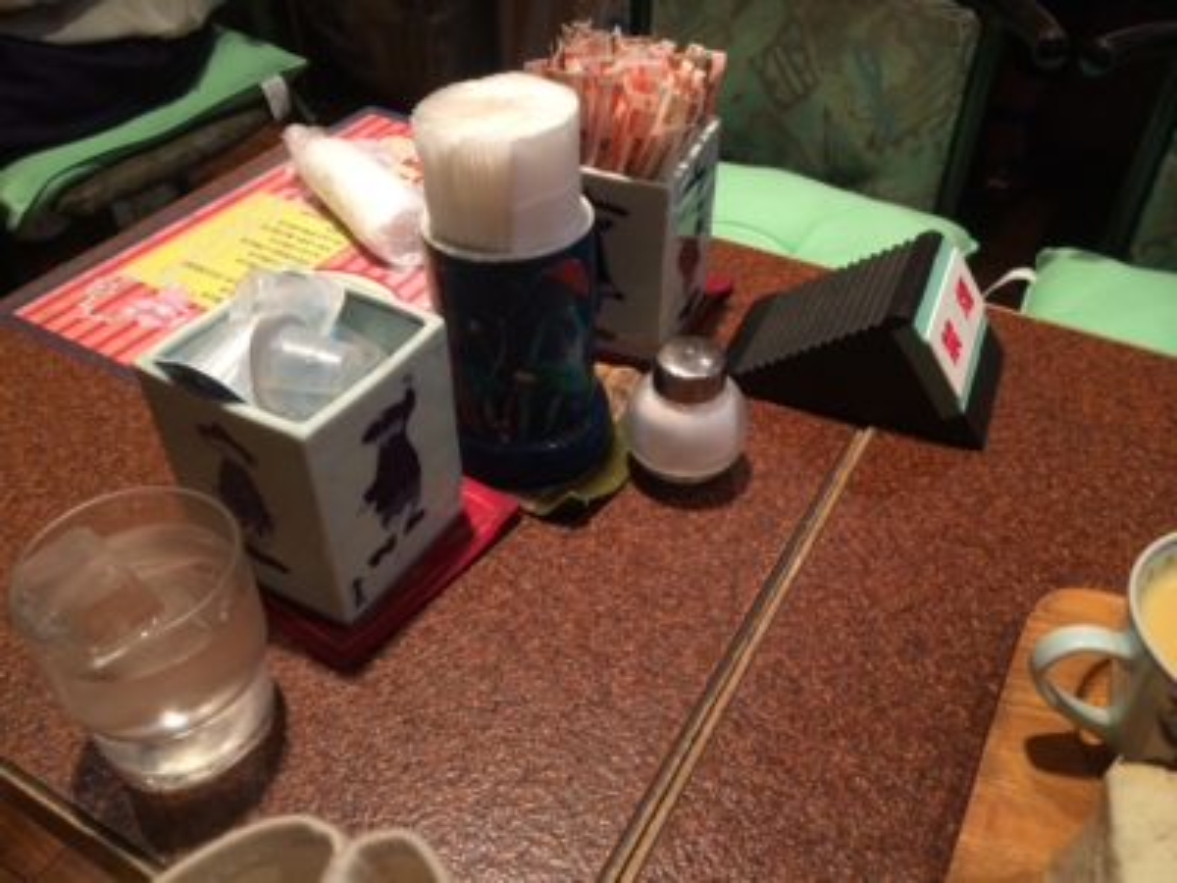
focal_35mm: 30
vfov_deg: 46.8
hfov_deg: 60.0
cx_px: 588
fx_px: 1020
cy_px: 442
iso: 125
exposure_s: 1/30
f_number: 2.2
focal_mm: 4.12
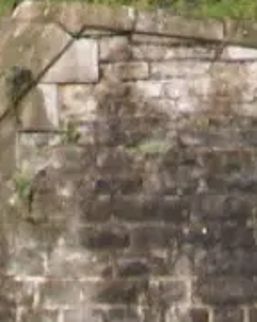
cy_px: -950
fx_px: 2890
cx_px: -212
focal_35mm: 304
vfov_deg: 5.5
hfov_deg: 5.0
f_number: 4.8
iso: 100
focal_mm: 8
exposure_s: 1/621
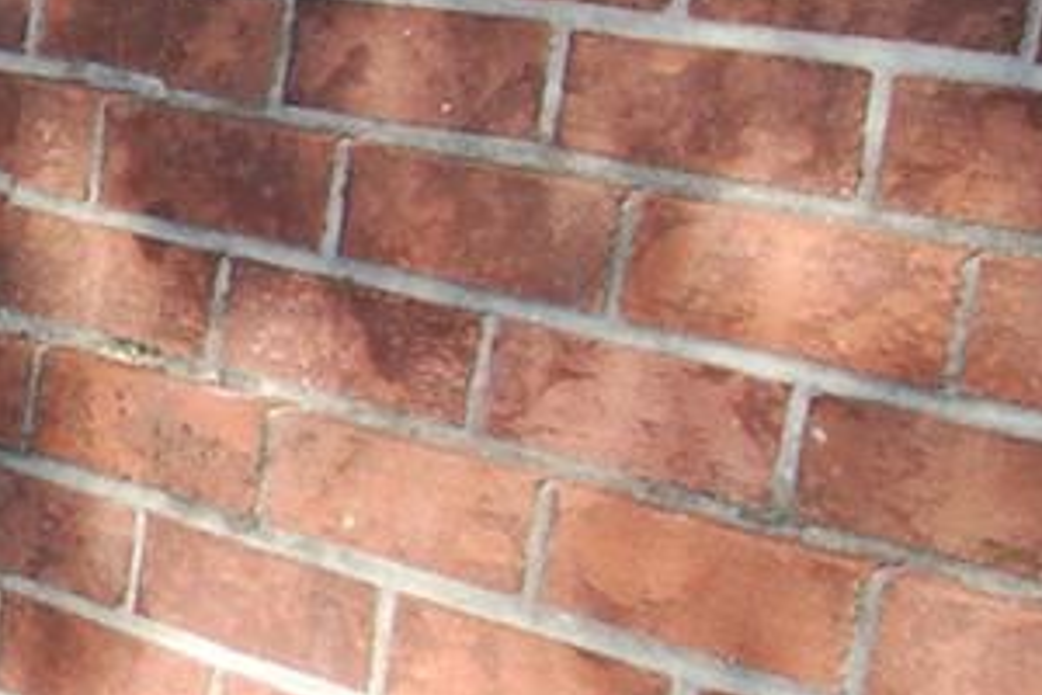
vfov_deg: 11.0
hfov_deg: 13.9
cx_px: -1091
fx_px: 3560
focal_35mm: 123
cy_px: 747
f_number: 5.6
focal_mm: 12
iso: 100
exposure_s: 1/125
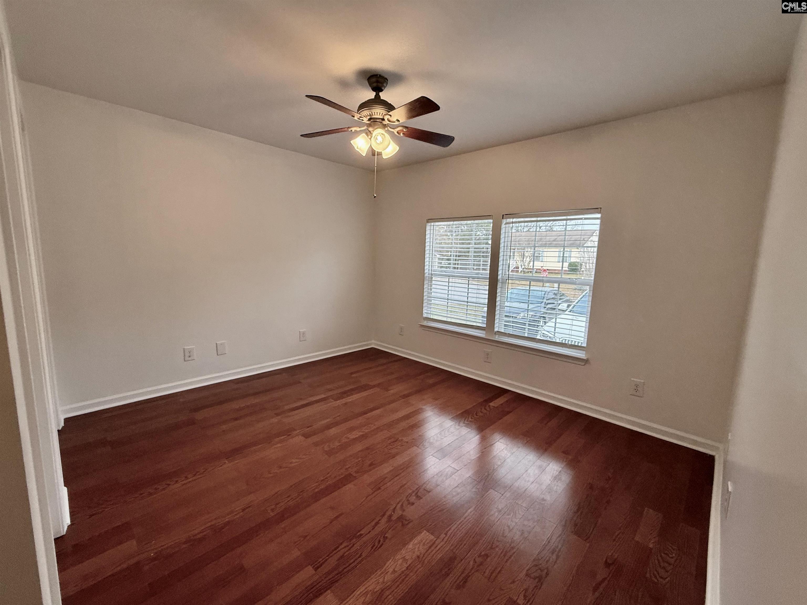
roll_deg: +0.6
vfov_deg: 85.7
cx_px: 404
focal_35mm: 14
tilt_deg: -6.9
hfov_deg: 102.1
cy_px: 302
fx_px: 326
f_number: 2.2
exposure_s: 1/120
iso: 200
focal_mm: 2.22
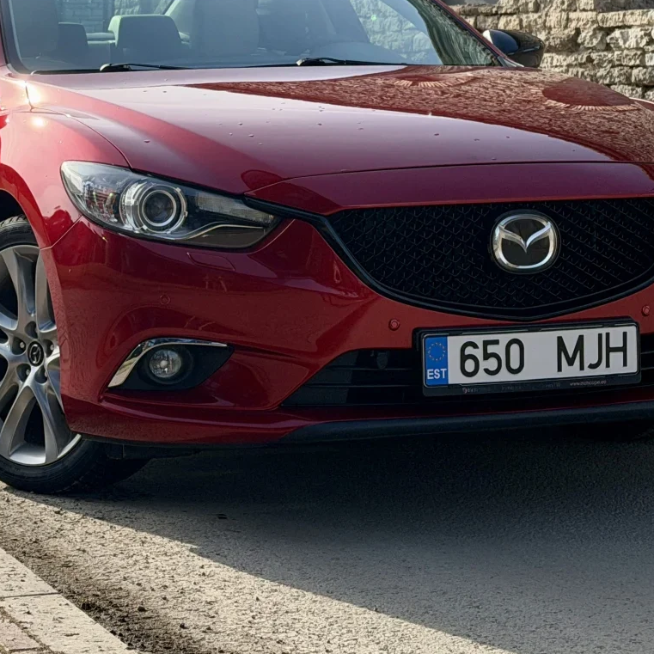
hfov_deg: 16.2
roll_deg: -0.4
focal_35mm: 107
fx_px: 2287
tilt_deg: +0.0
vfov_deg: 16.0
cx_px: 195
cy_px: 49
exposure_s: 1/3226
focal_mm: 6.76
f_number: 1.78
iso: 100
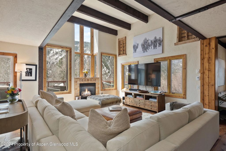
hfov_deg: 84.0
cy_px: 76
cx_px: 113
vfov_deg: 61.9
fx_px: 126
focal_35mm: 20
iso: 320
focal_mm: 20
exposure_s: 1/25
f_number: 7.1
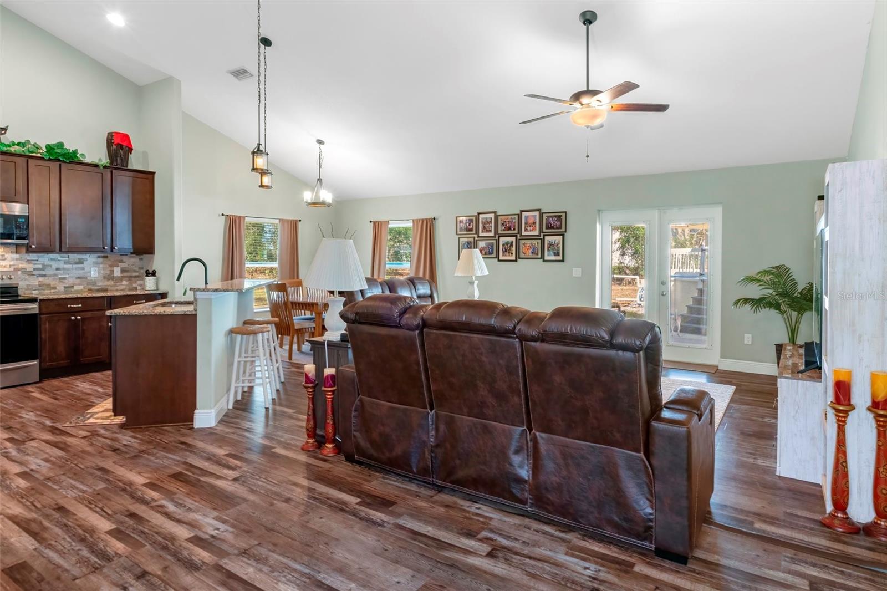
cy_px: 296
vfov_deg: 63.2
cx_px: 444
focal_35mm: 20
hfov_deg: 85.4
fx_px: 480
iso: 1000
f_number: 8
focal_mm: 13
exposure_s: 1/2
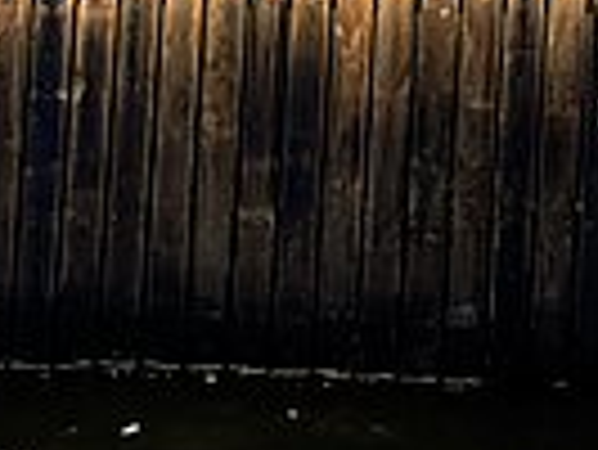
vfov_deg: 14.0
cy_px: -320
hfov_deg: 18.1
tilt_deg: +4.3
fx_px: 1660
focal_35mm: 96
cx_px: 915
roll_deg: -0.8
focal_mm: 6.76
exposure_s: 1/33
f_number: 1.78
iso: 800
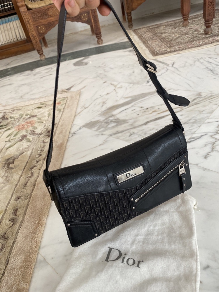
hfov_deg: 53.1
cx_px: 110
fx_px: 219
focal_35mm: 26
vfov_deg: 67.3
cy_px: 146
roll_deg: +15.9
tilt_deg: -35.0
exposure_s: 1/50
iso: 100
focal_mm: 4.25
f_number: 1.8
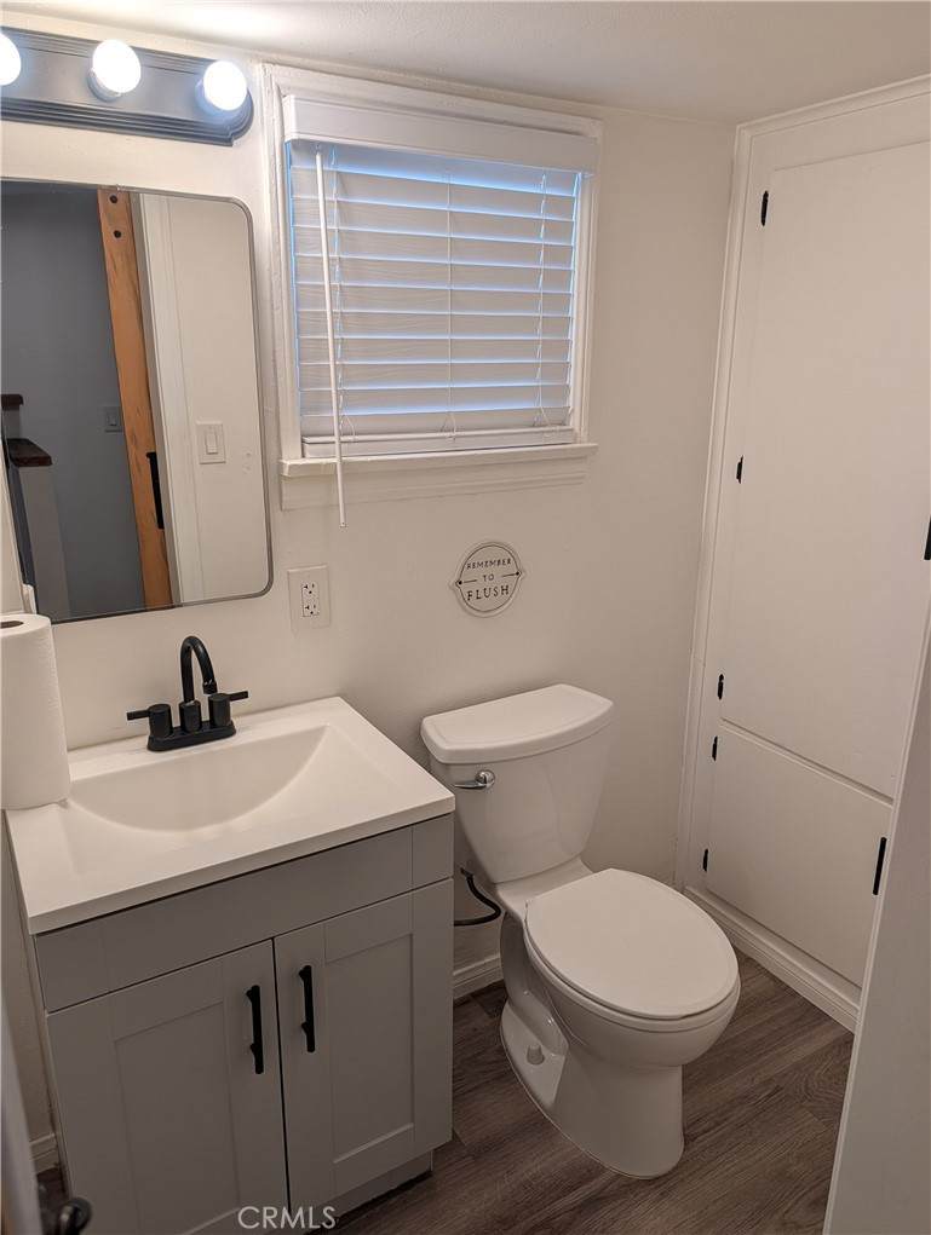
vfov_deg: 71.5
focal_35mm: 24
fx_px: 858
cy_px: 618
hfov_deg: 56.9
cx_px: 466
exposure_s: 1/120
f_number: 1.68
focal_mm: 6.9
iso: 17
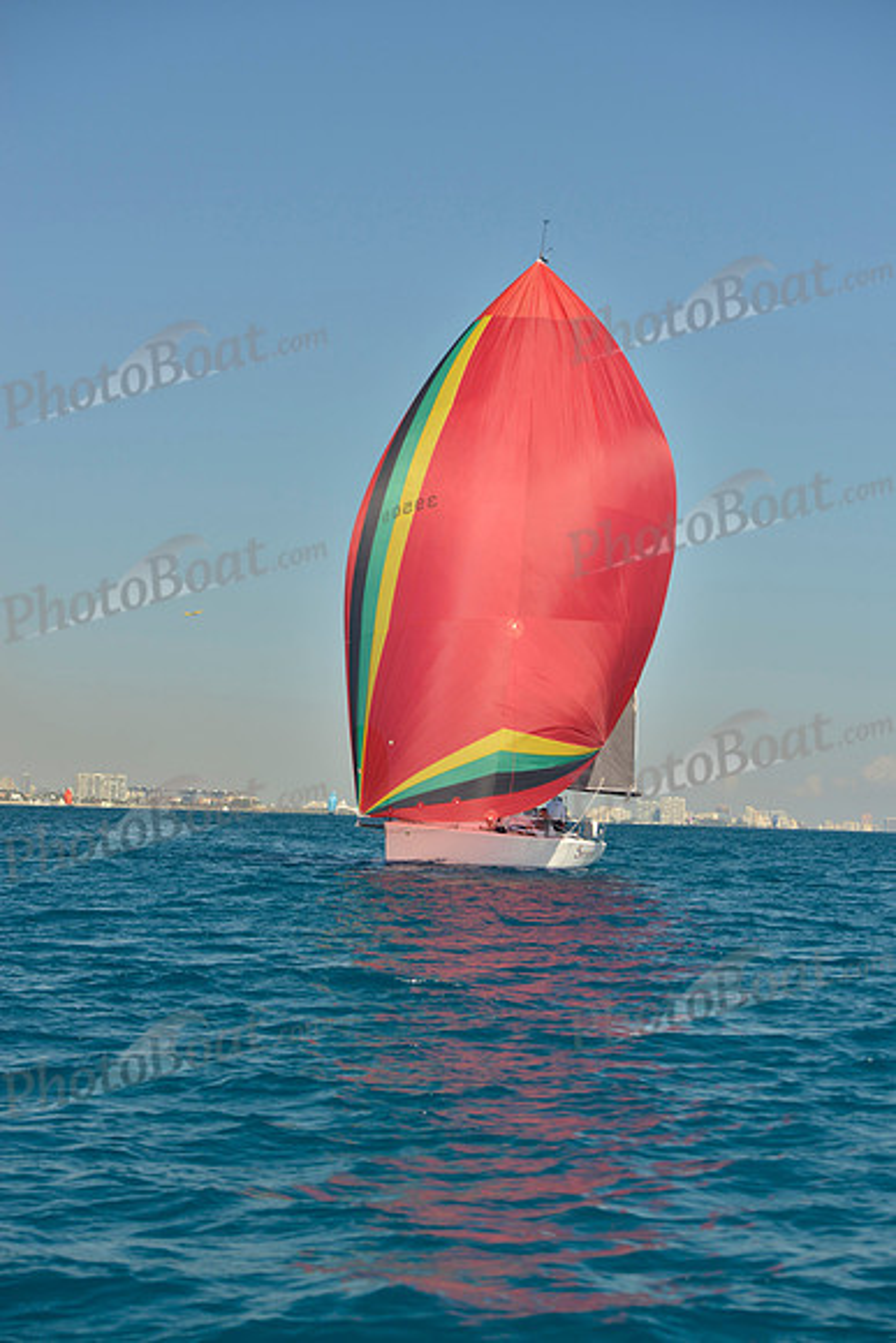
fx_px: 2798
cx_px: 448
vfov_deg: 27.0
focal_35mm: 75
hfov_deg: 18.2
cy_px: 672
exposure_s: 1/640
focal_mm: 75
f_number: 6.3
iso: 200
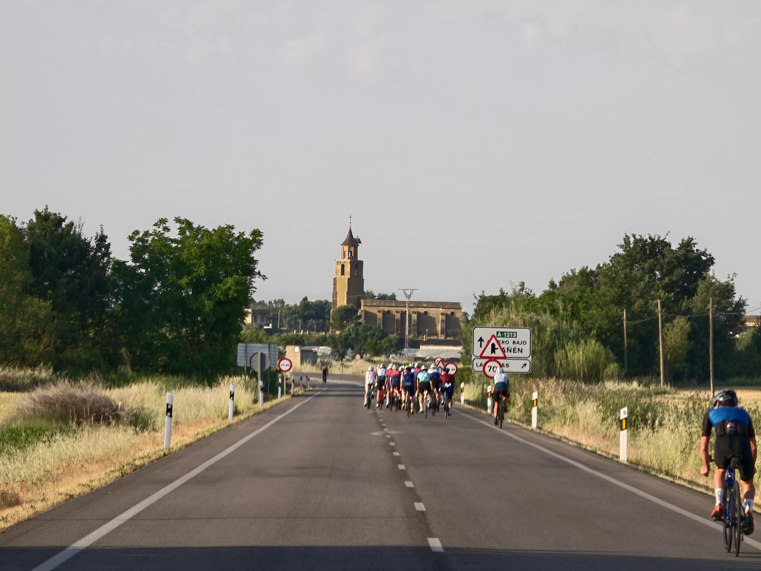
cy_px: 286
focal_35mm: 230
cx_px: 380
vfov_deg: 6.5
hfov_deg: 8.6
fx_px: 5056
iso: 160
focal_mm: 34.8
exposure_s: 1/200
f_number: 3.5
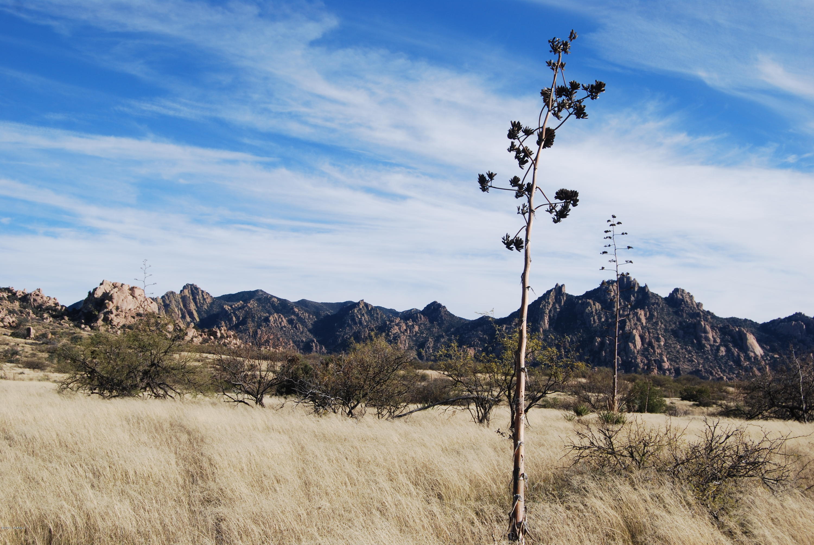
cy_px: 272
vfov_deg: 29.9
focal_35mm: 45
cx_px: 407
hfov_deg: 43.6
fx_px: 1019
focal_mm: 30
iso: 100
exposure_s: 1/250
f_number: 8
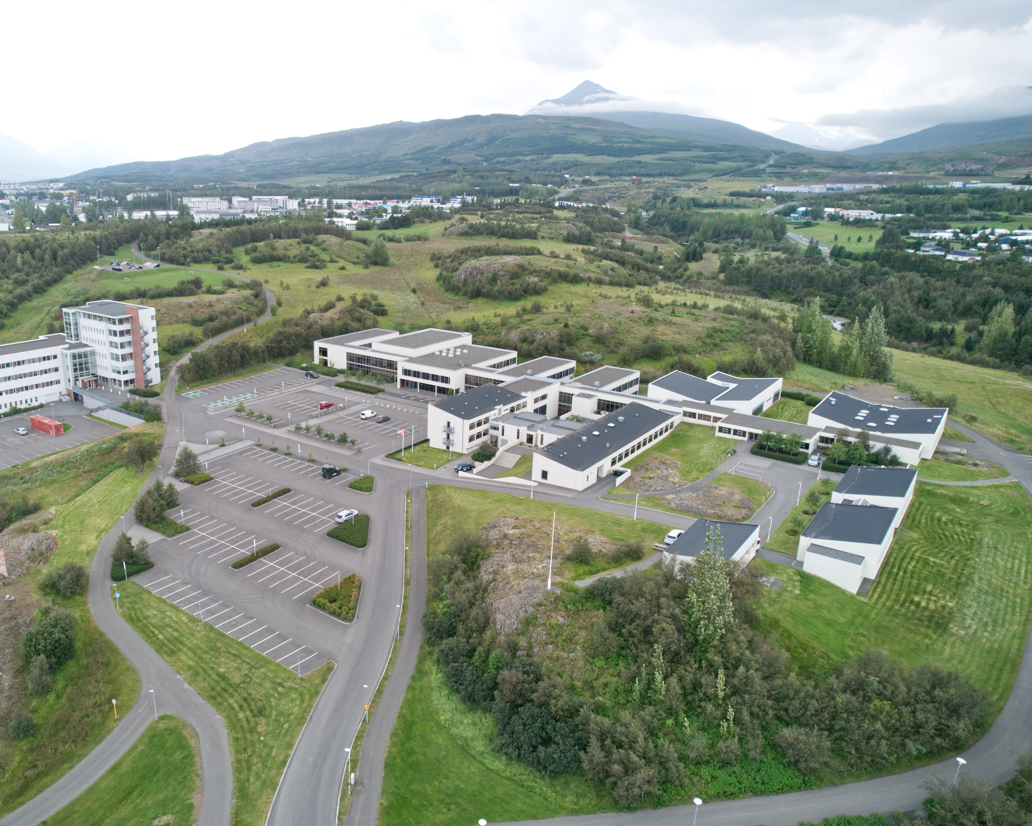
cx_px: 408
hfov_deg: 67.4
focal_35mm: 25
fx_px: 764
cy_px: 415
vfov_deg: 56.8
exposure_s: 1/1250
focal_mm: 8.4
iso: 100
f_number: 2.8
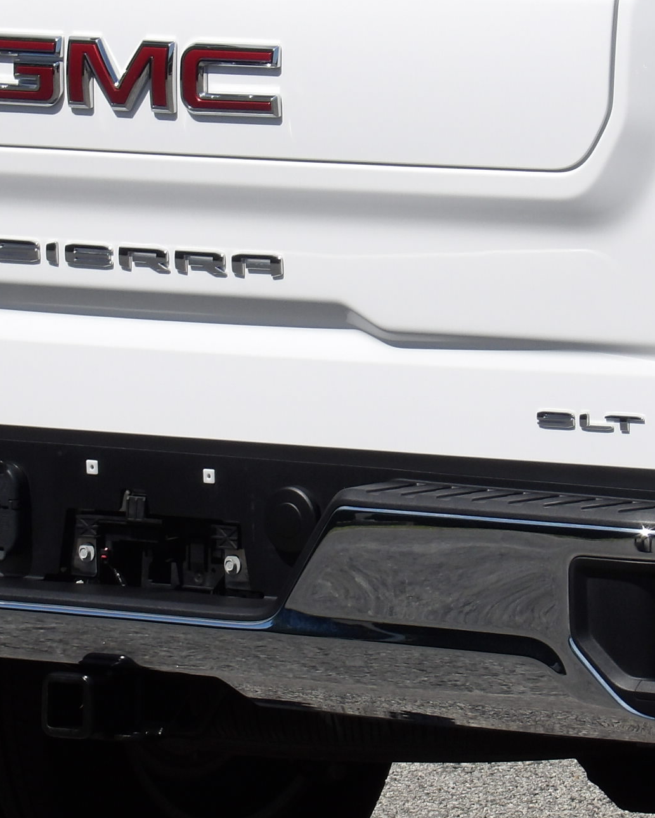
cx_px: 287
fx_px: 9401
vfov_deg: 5.0
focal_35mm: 388
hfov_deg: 4.0
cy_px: 378
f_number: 4.5
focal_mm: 35.6
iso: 100
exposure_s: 1/968
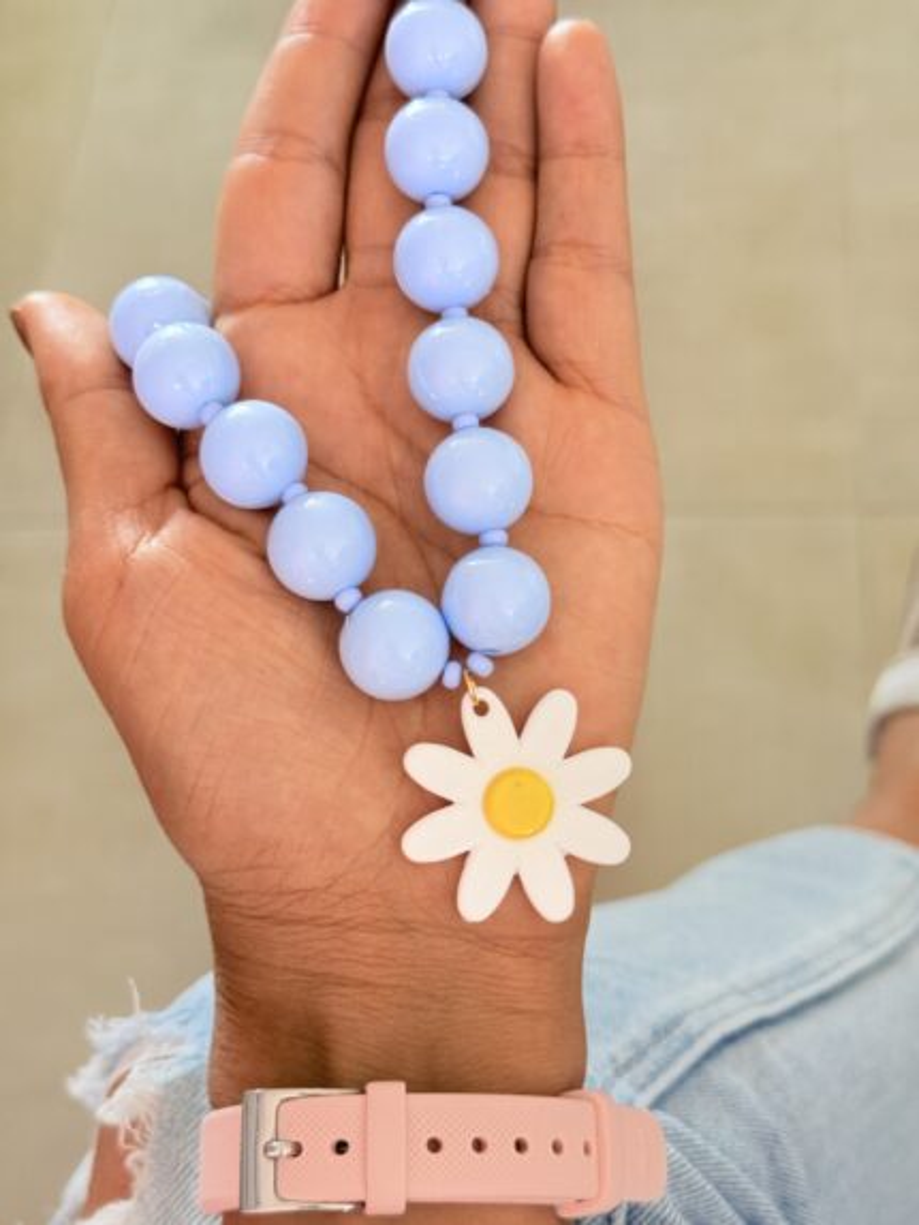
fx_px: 1698
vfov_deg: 39.6
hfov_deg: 30.3
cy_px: 612
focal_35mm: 48
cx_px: 460
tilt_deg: -57.3
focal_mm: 6.76
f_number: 1.78
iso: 160
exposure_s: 1/60
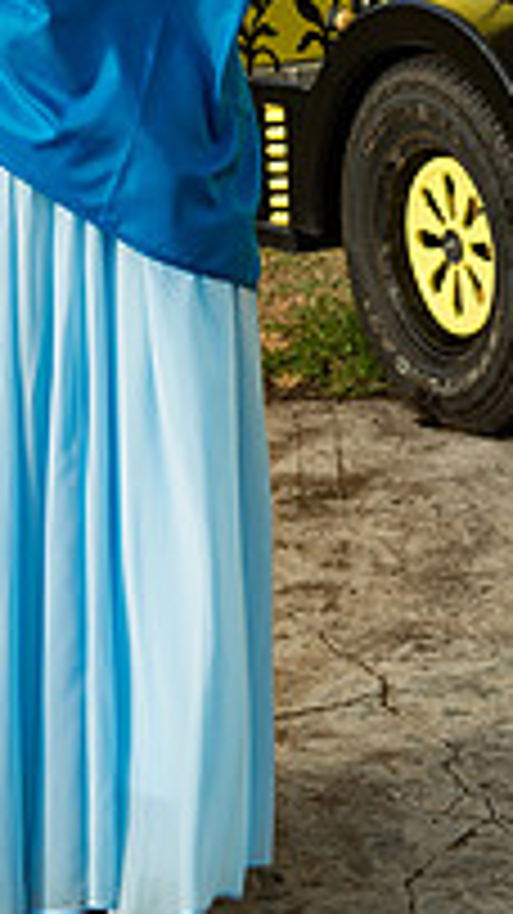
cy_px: -86
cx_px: 117
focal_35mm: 116
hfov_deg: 10.4
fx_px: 2809
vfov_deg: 17.8
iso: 80
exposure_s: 1/160
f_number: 6.3
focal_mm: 50
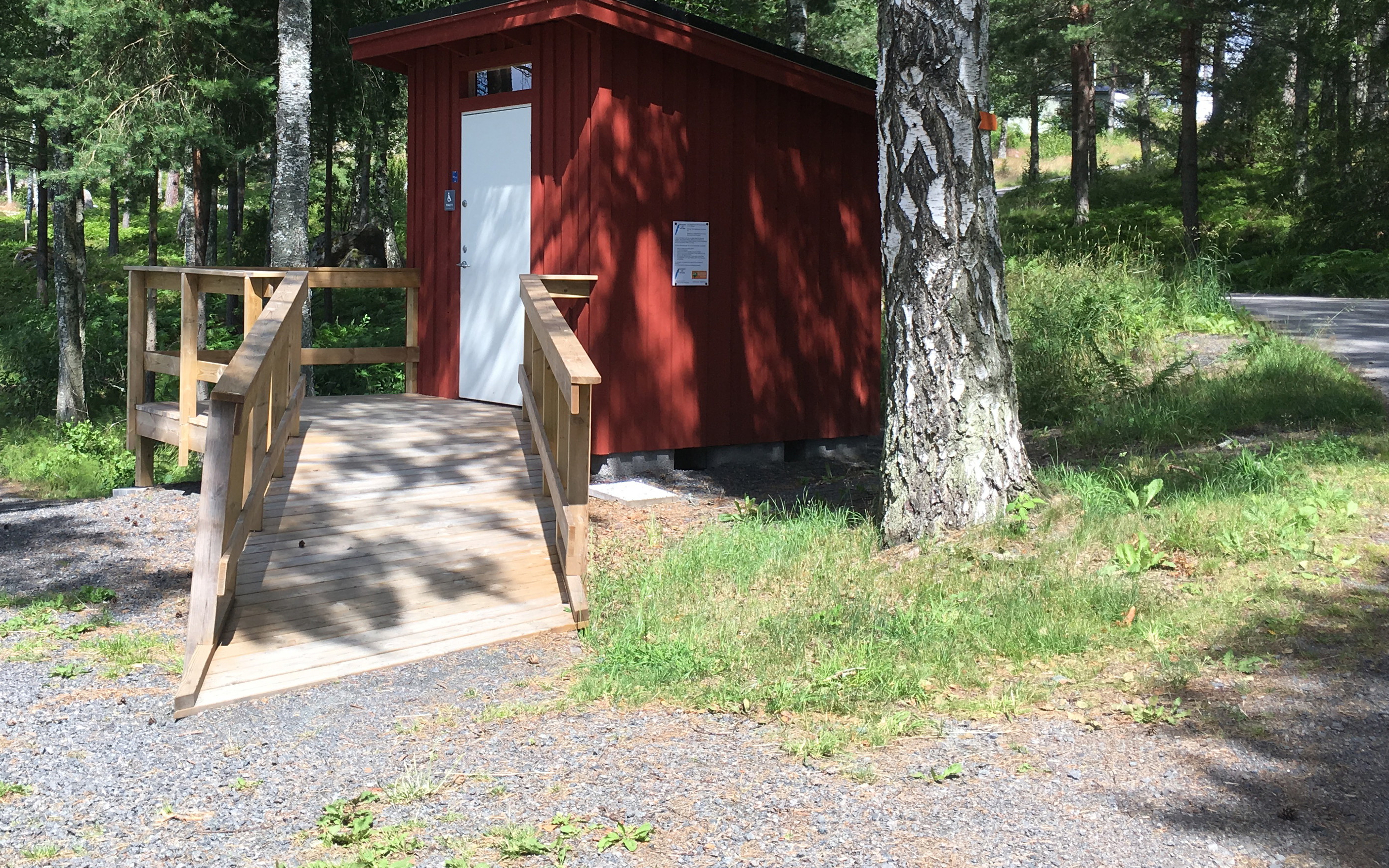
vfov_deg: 30.1
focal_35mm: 42
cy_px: 228
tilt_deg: +0.1
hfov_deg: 46.8
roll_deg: -1.0
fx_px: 1590
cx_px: 524
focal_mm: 4.15
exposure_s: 1/534
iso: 25
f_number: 2.2
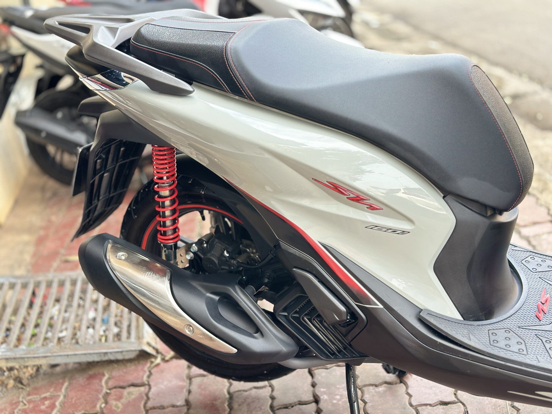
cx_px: 276
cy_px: 207
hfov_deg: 39.7
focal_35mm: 48
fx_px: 765
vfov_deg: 30.3
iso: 80
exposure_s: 1/207
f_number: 1.78
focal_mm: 6.86
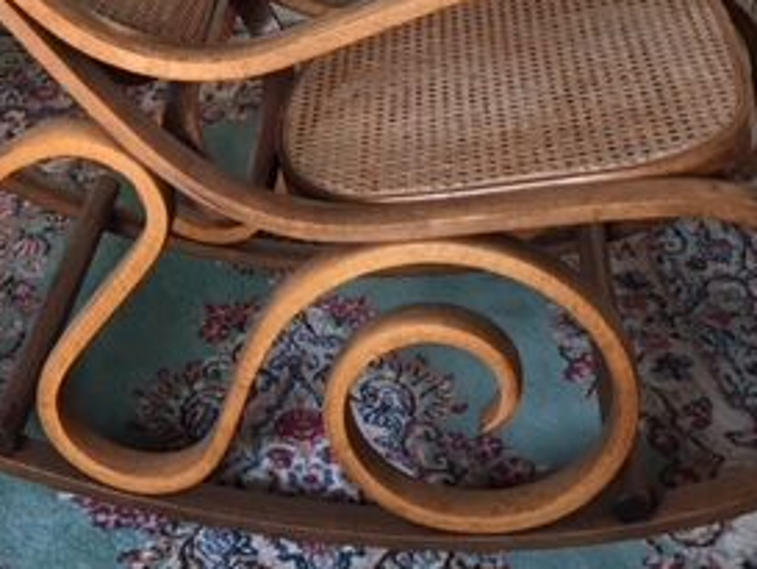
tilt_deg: -24.4
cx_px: 336
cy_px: 39
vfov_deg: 21.1
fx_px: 1488
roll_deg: -0.5
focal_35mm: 68
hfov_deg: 28.5
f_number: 2.2
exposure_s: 1/33
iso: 32
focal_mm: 4.15
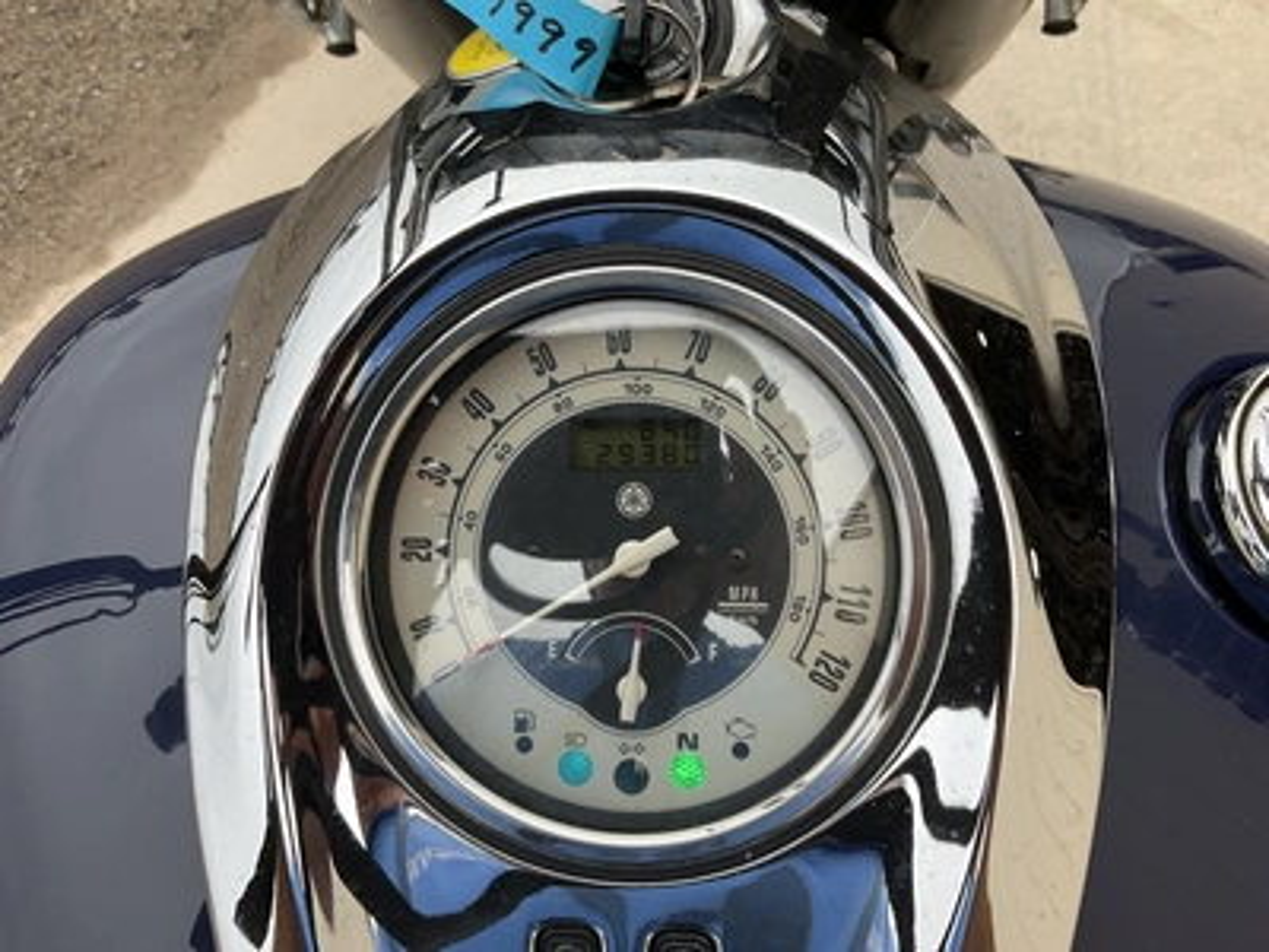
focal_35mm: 29
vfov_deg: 48.2
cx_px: 634
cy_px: 476
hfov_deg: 61.7
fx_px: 1063
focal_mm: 3
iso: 20
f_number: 1.8
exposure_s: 1/122
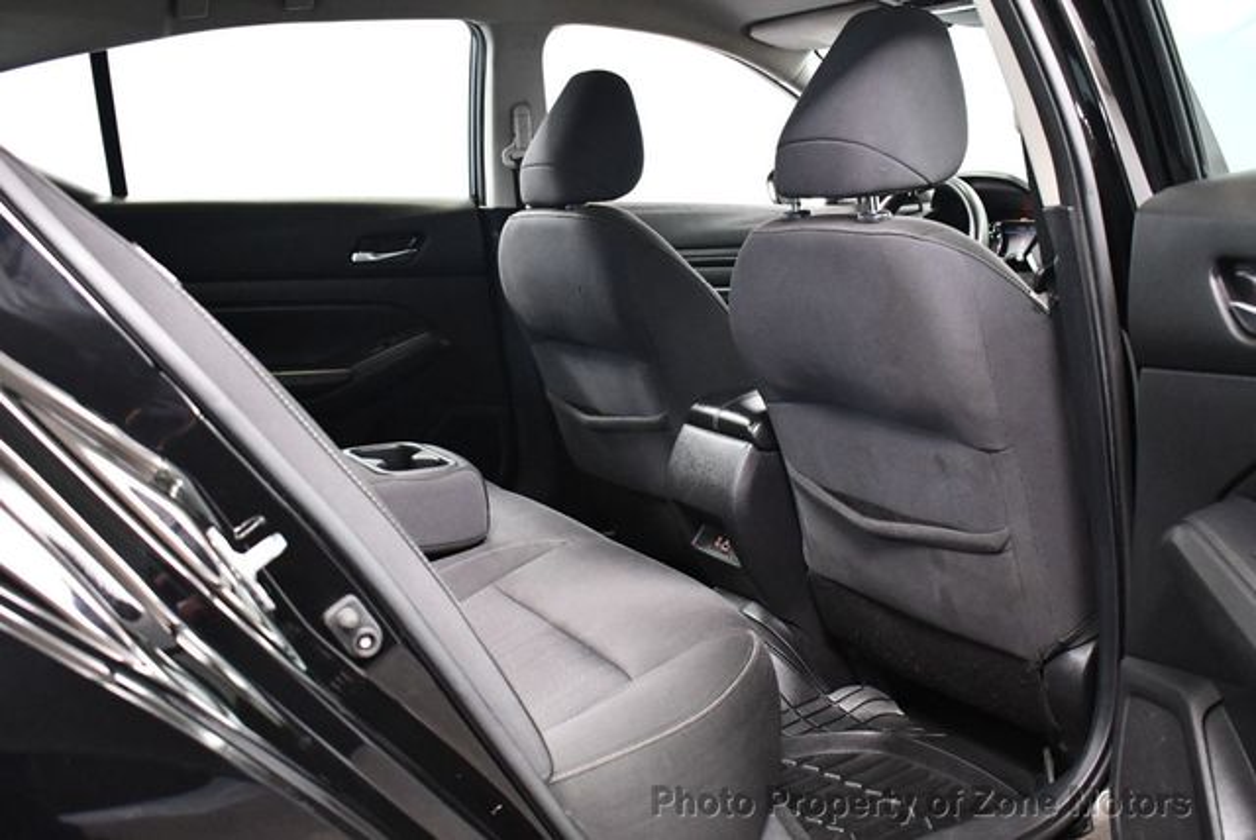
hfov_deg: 53.1
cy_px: 420
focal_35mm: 36
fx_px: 1257
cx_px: 628
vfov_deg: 36.9
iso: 4500
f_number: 3.5
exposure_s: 1/60
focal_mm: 18
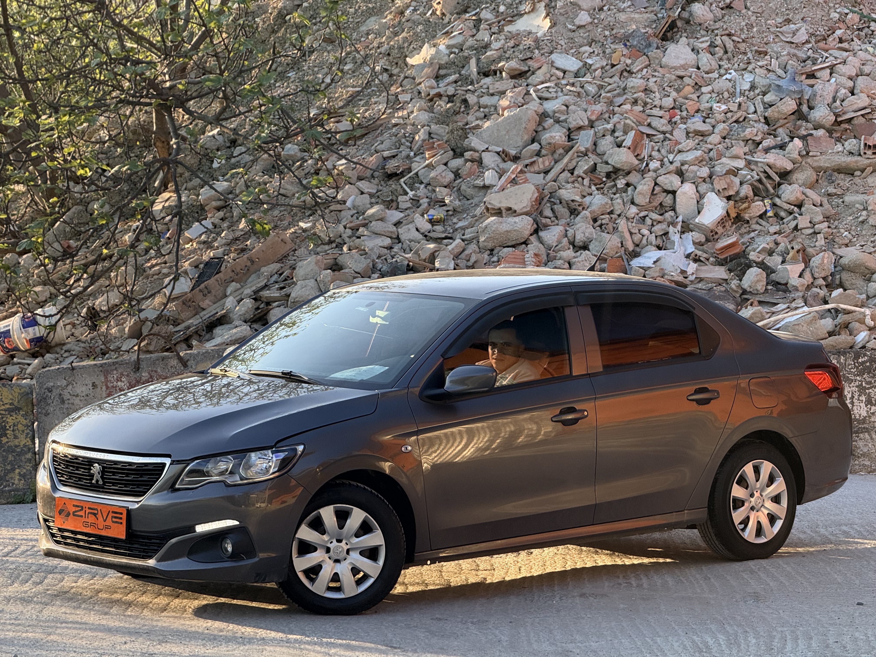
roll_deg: -5.9
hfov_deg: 16.4
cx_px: 438
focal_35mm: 120
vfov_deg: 12.3
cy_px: 328
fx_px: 3037
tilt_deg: -0.9
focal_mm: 15.66
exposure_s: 1/146
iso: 64
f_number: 2.8
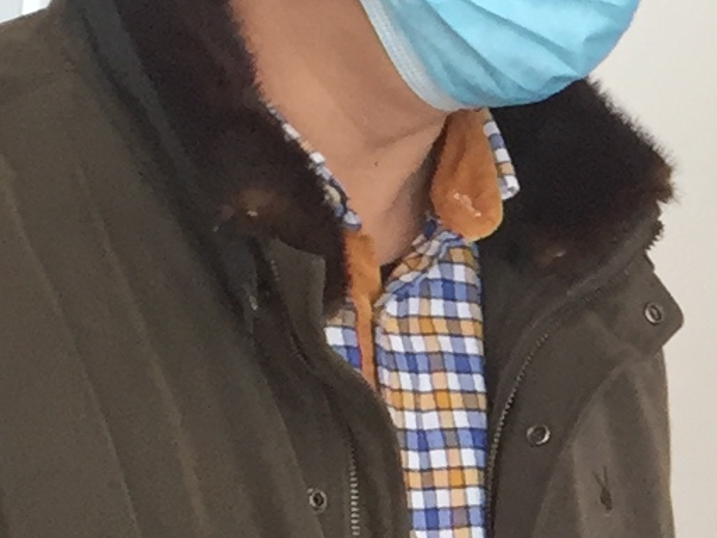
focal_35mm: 185
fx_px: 3832
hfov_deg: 9.7
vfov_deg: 8.0
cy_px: 451
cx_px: 1589
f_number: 2.2
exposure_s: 1/33
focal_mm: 4.15
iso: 32
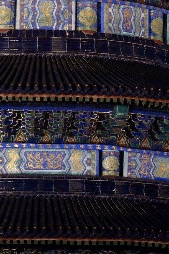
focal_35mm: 372
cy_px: -73
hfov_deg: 3.7
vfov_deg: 5.5
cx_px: 84
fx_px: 2619
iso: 1250
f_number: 5.2
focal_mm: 84.8
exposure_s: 1/125
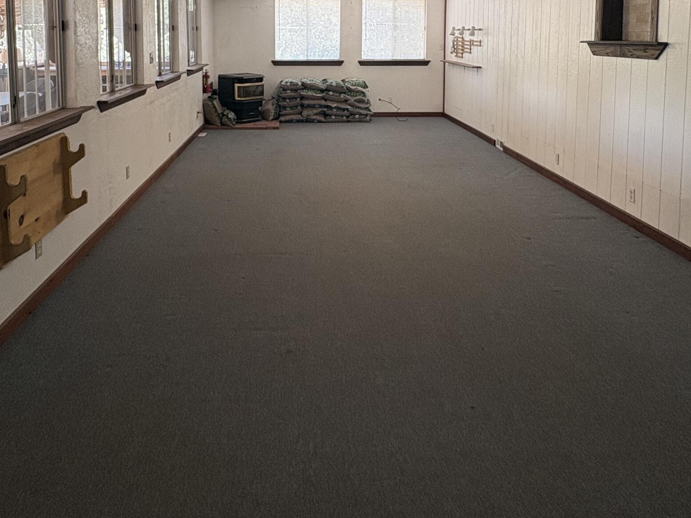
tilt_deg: -3.4
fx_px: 539
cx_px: 315
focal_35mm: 27
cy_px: 73
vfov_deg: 47.3
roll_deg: +0.3
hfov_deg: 65.2
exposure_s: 1/60
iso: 125
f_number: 2.2
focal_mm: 2.22
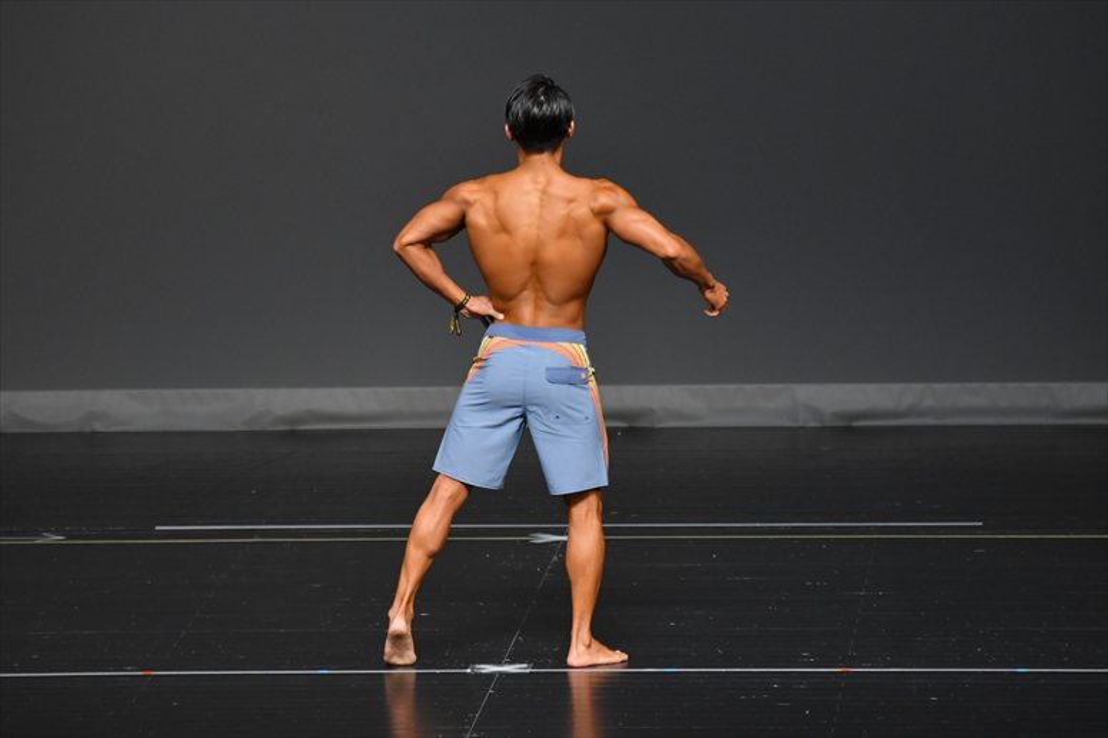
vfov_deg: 4.4
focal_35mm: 315
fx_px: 9690
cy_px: 369
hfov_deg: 6.5
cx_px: 554
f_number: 5.6
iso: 2000
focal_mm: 210
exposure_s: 1/400
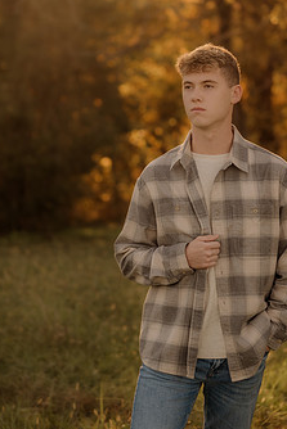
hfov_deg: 13.6
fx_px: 1206
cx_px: 144
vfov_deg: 20.2
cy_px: 152
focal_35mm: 101
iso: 250
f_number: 1.8
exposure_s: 1/1000
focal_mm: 50
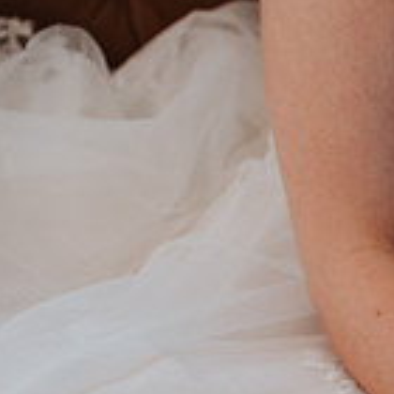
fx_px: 1584
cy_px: 539
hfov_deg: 12.4
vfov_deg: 13.6
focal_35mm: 123
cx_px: 811
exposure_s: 1/125
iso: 1000
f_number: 3.2
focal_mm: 35
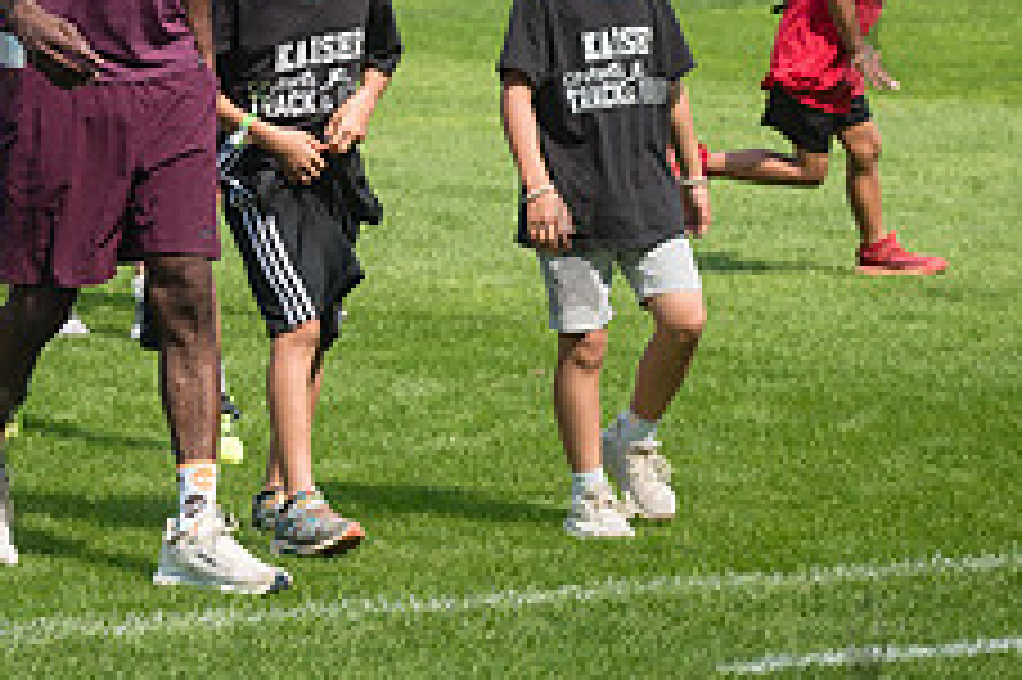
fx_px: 8822
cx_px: 95
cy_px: -14
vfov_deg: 4.4
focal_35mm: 311
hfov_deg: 6.6
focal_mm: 100
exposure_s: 1/640
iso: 160
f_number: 5.6
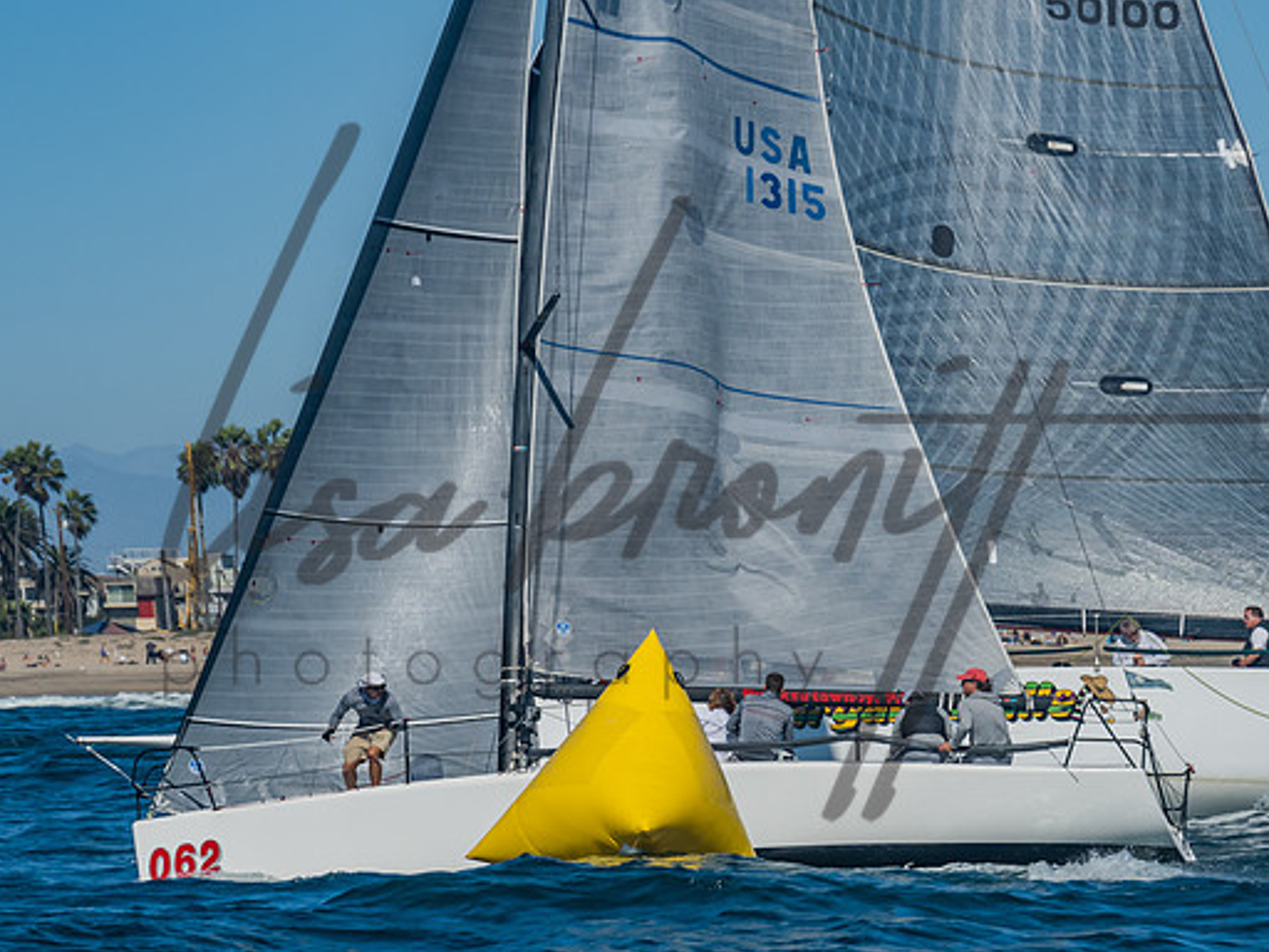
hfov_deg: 9.4
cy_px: 658
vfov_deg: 7.0
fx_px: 7735
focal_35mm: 211
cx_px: 653
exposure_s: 1/1000
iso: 160
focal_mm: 120
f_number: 6.3
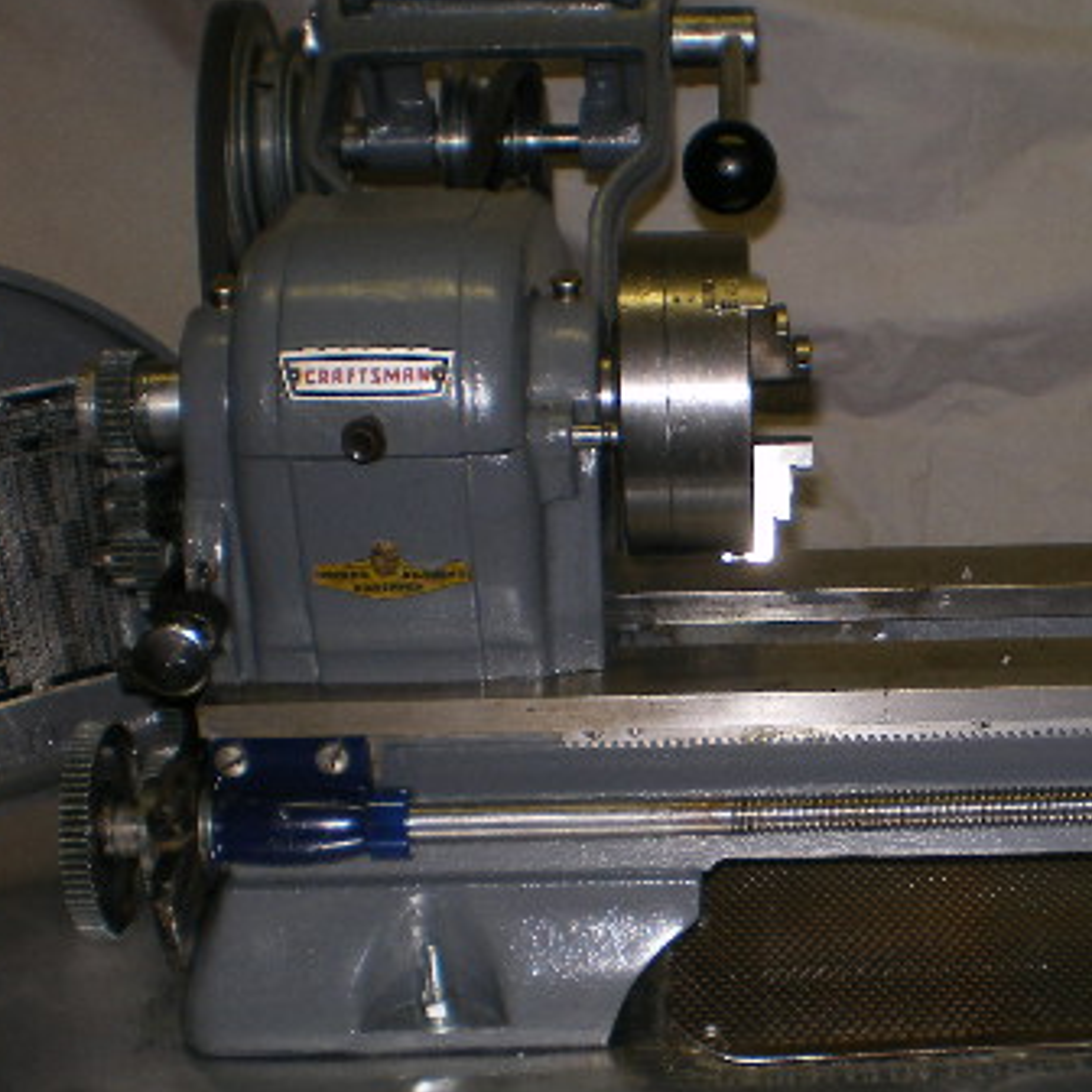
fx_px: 2284
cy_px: 686
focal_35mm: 64
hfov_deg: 26.3
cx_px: 890
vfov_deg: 26.8
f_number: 4.6
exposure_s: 1/30
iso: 64
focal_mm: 6.3
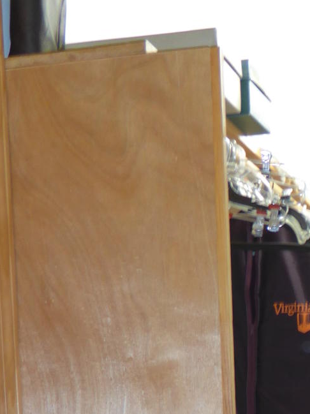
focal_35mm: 74
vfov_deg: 23.9
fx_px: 884
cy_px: 505
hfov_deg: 18.9
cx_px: 365
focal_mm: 4.3
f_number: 3.3
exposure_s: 1/6
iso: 100
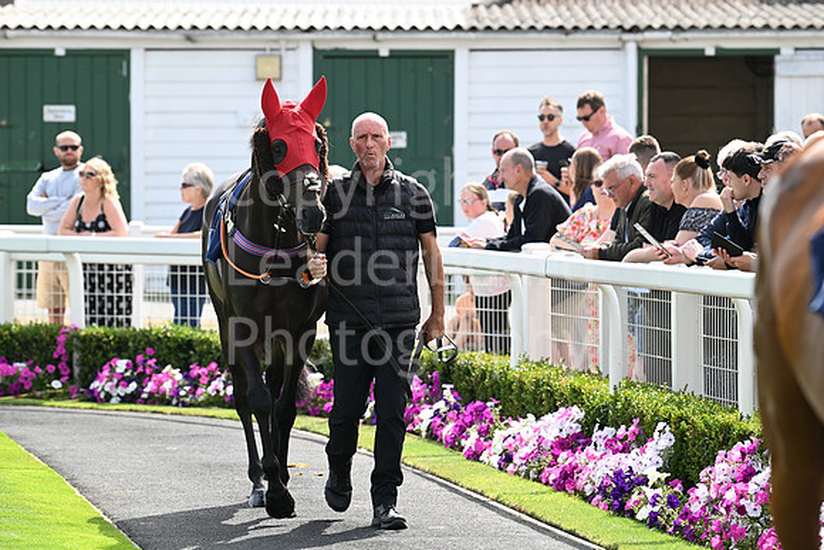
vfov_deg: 6.9
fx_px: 4579
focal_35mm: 200
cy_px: 275
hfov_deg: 10.3
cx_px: 412
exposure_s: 1/800
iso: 400
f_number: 5.6
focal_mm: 200
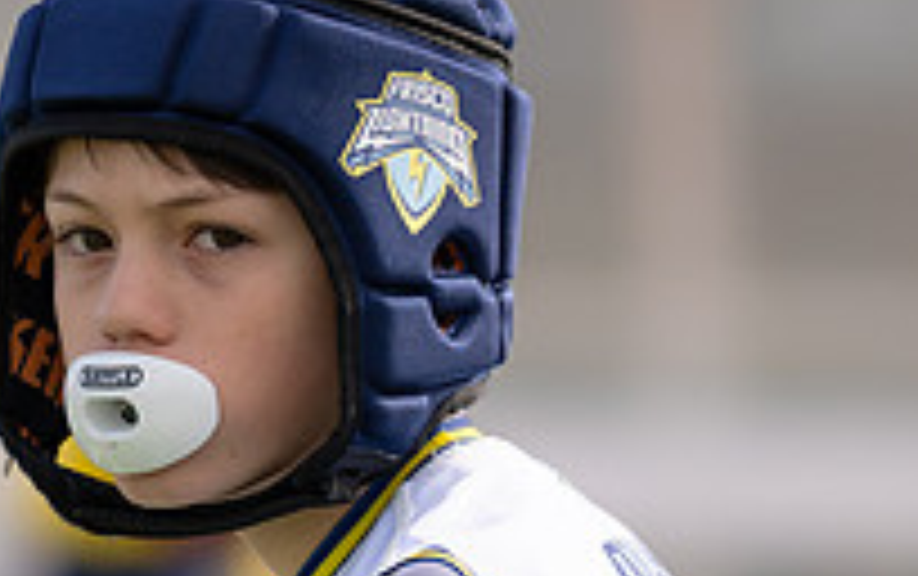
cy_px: 689
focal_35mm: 616
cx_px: 525
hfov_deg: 3.4
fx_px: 15428
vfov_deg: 2.1
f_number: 2.8
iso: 100
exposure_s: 1/2000
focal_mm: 171
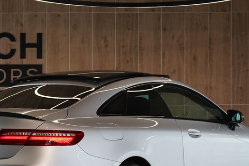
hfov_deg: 17.5
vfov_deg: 11.7
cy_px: 140
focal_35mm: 117
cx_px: 96
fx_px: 809
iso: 1000
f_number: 5
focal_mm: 60
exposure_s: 1/160
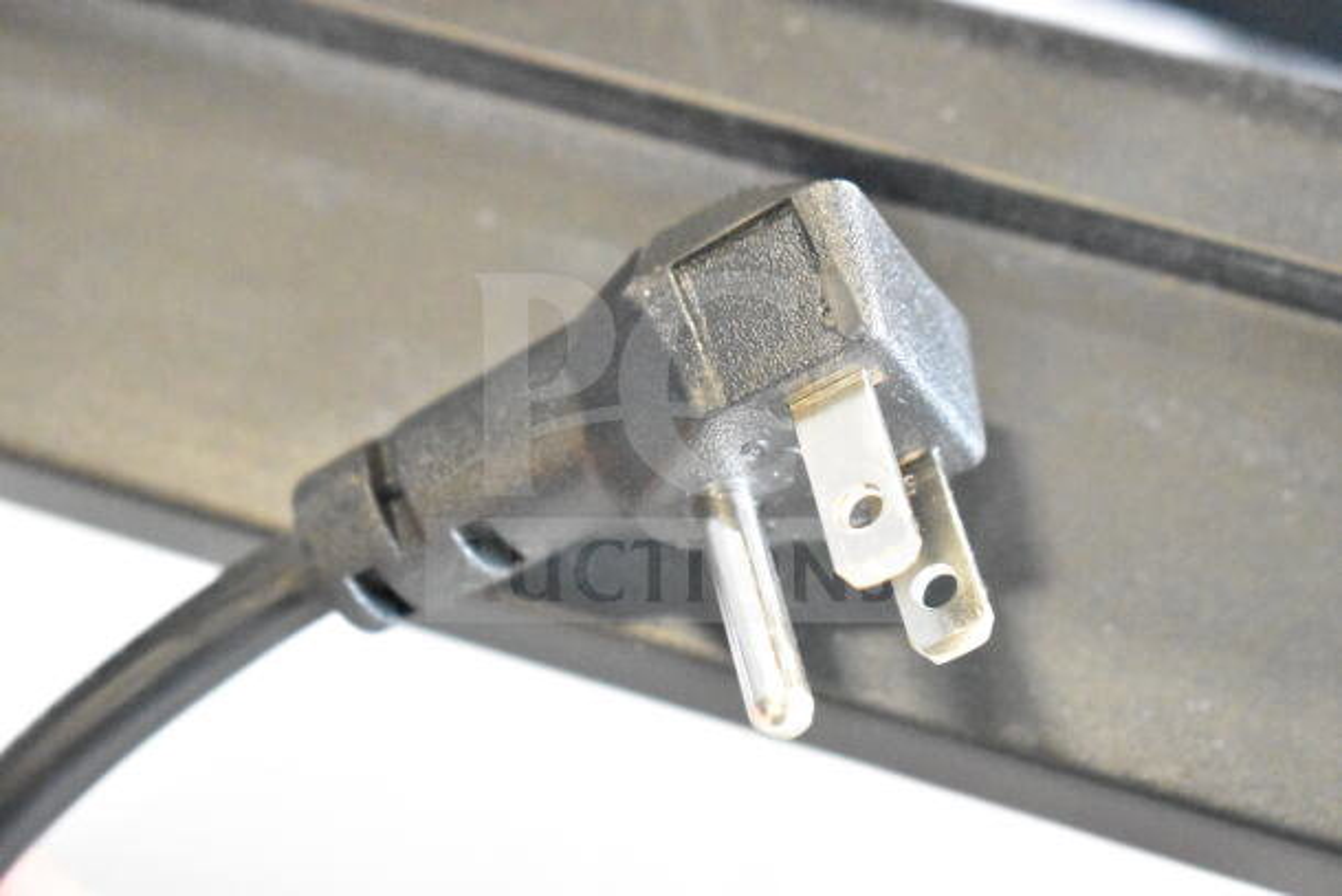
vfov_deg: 16.6
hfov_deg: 24.6
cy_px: 448
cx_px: 671
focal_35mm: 82
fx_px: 3076
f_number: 5.6
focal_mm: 55
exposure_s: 1/100
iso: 25600
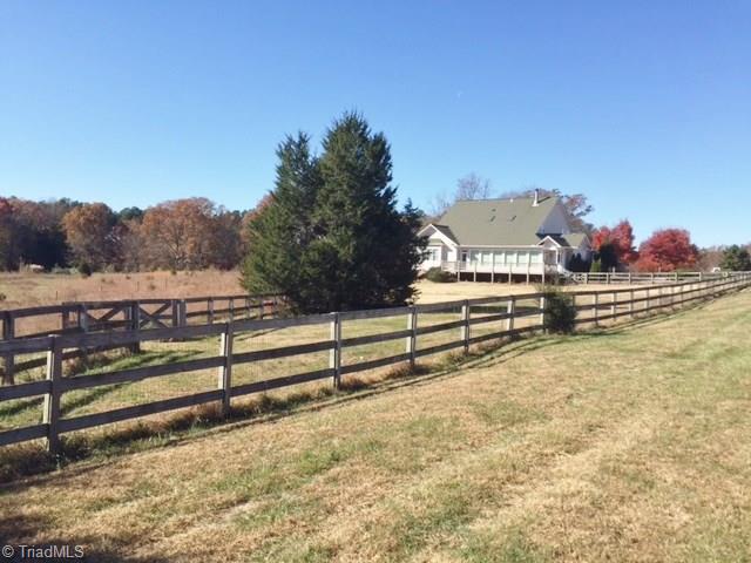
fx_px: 629
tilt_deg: -2.5
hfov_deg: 61.7
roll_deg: -3.0
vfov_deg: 48.2
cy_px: 282
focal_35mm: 29
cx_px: 376
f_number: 2.2
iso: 32
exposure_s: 1/1412
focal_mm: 4.15
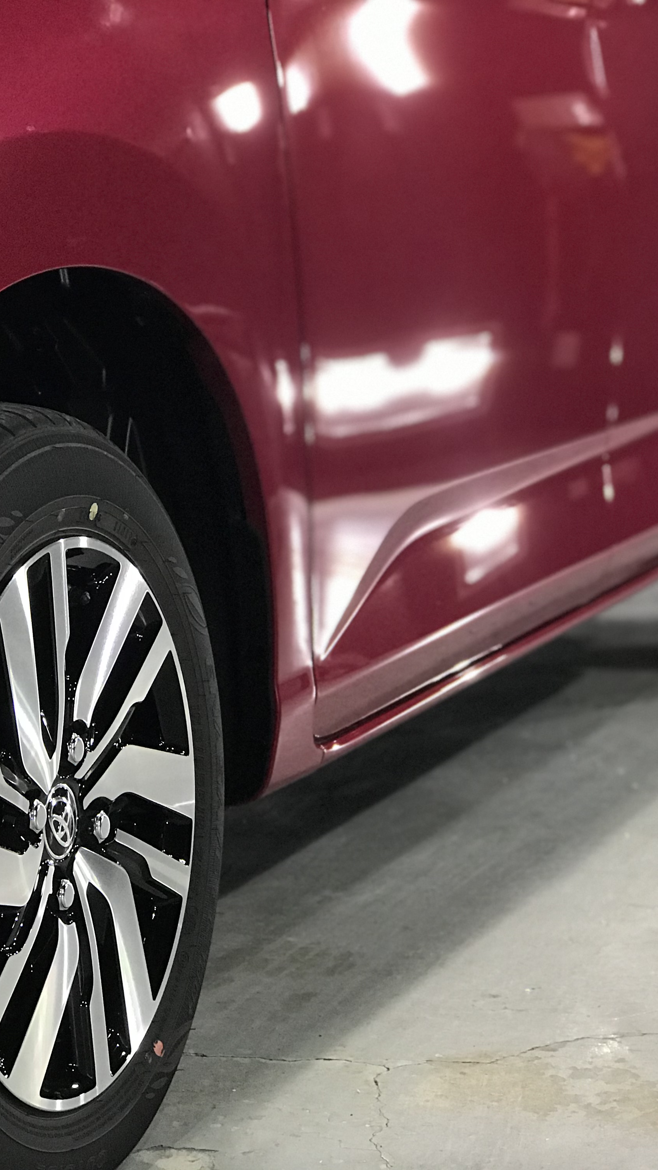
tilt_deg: -5.8
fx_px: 2575
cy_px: 585
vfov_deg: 25.6
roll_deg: +3.3
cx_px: 119
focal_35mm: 83
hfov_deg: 14.5
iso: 200
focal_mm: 6.6
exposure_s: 1/60
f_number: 2.8
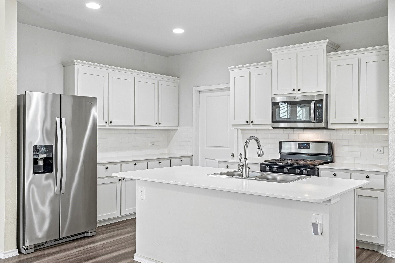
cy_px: 131
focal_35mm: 30
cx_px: 198
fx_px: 324
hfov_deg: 62.8
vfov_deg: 44.2
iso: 400
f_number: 8
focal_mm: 28.5
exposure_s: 1/13
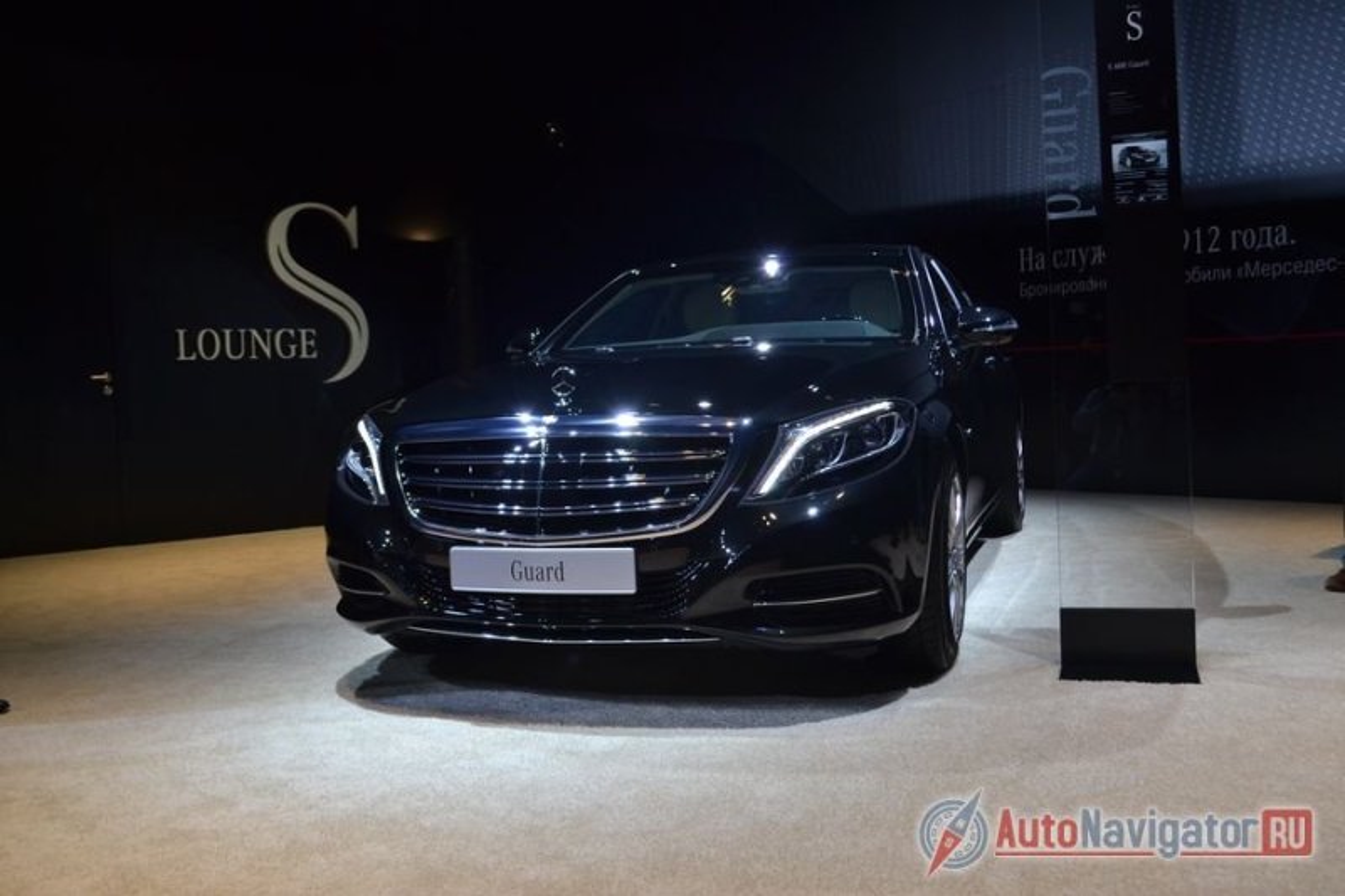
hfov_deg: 57.2
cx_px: 672
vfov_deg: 40.0
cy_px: 448
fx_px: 1233
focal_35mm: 33
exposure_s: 1/125
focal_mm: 22
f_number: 5.6
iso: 250
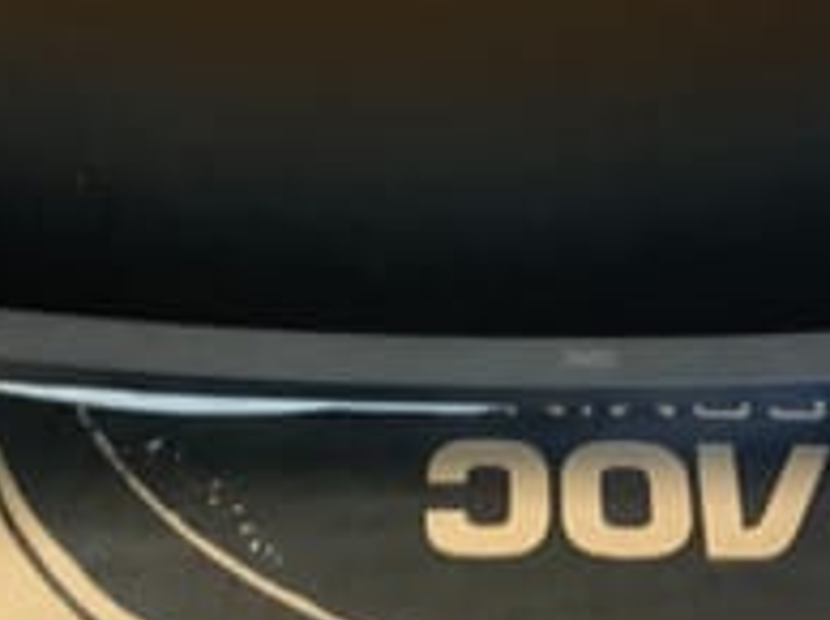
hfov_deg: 24.3
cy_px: -28
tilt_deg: -38.9
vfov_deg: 17.9
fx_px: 1916
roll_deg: -2.0
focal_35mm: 80
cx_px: 565
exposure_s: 1/17
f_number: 2.4
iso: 640
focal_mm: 3.3
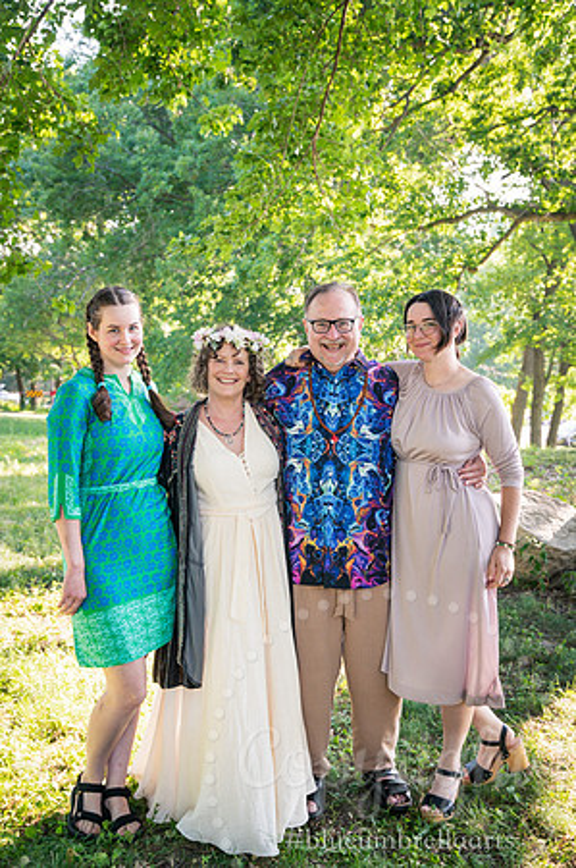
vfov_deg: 43.6
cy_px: 434
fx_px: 1082
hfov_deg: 29.8
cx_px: 288
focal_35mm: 45
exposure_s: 1/320
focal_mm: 45
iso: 1000
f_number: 5
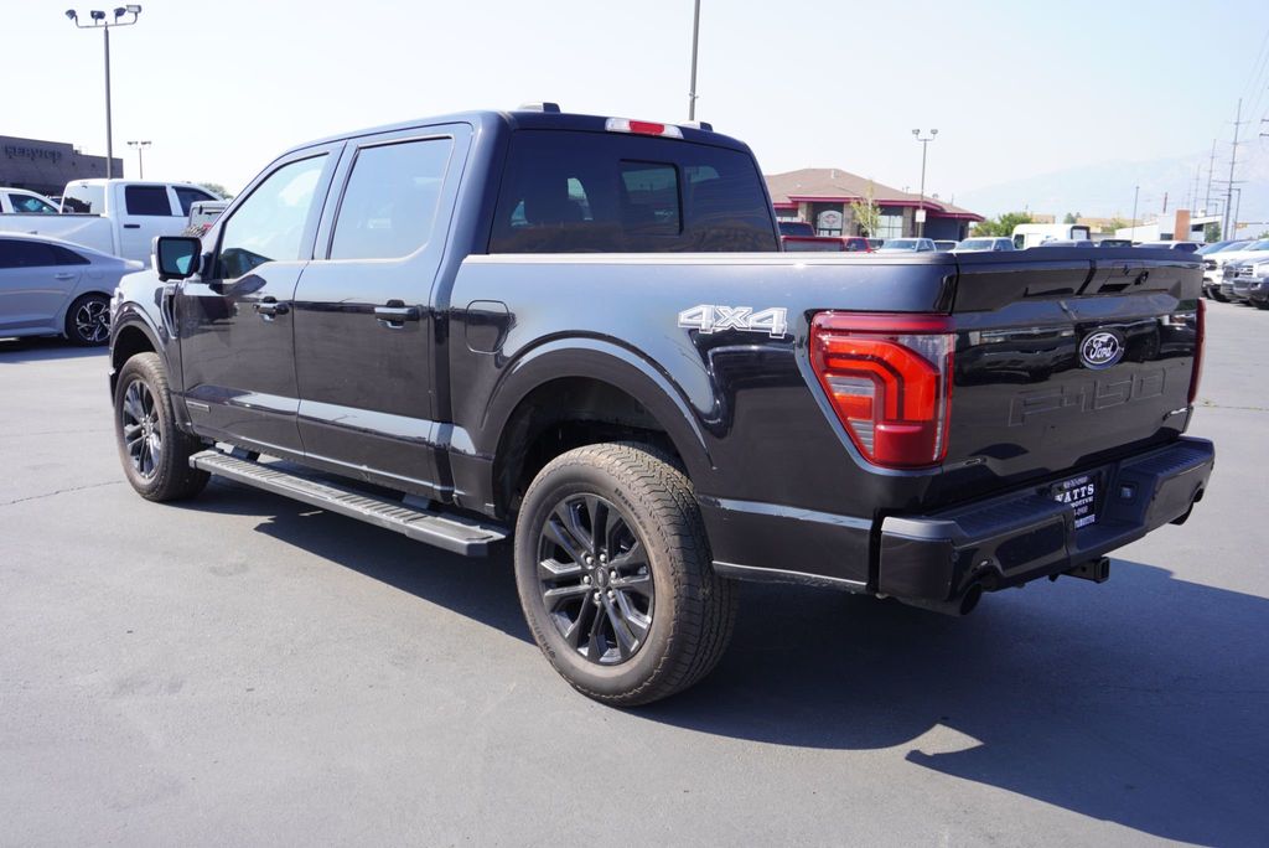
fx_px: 1111
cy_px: 424
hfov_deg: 59.5
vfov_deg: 41.8
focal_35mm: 32
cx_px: 634
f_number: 5
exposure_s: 1/250
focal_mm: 21
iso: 100
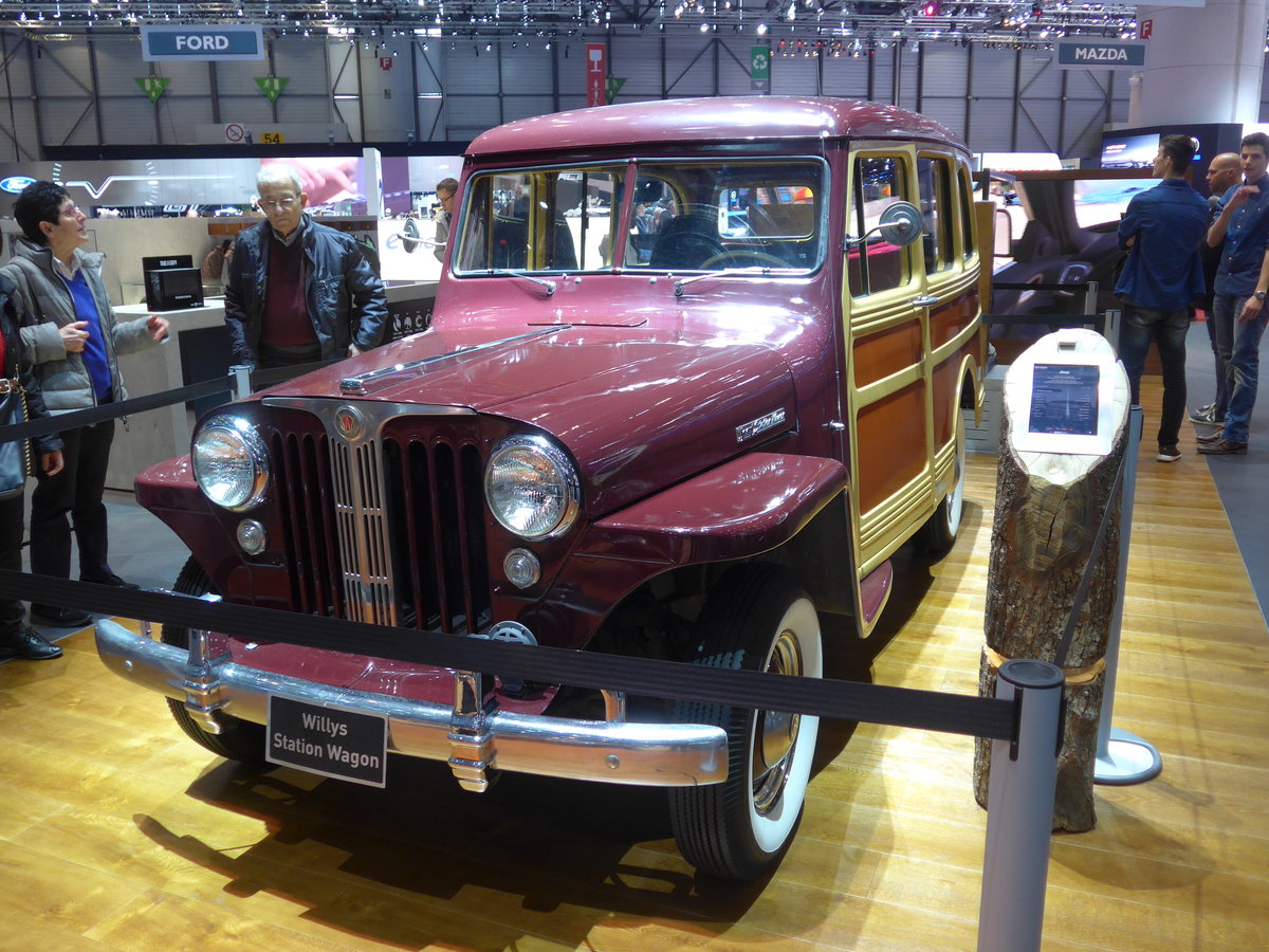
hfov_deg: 61.7
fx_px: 1063
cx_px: 634
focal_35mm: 29
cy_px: 476
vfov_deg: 48.2
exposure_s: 1/60
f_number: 2
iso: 160
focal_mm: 6
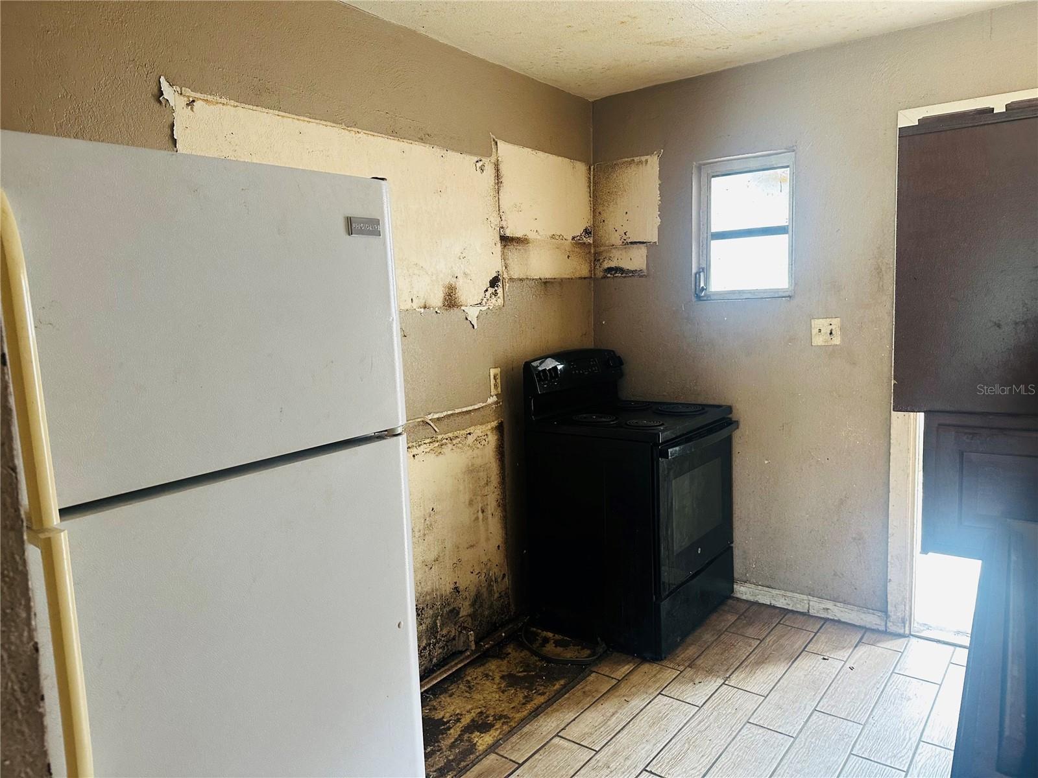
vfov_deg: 56.8
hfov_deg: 71.6
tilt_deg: -7.9
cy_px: 389
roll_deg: +2.6
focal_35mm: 24
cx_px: 519
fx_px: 720
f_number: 1.78
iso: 320
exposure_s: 1/60
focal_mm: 6.86
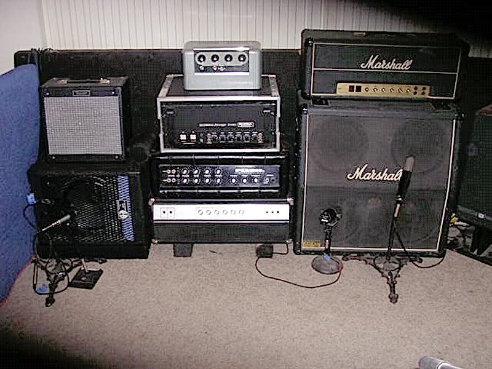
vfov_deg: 37.7
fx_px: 540
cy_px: 184
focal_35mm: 38
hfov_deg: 49.0
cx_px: 246
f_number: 2.8
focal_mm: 5.8
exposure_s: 1/60.1
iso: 173
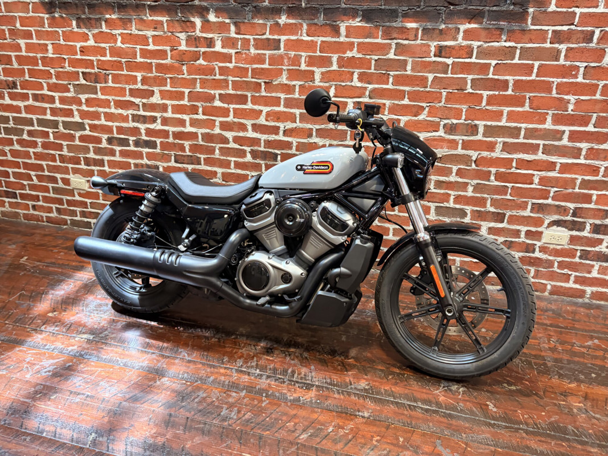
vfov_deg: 53.1
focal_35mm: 26
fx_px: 457
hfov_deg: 67.3
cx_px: 304
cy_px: 228
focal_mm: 5.96
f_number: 1.6
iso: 250
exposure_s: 1/60
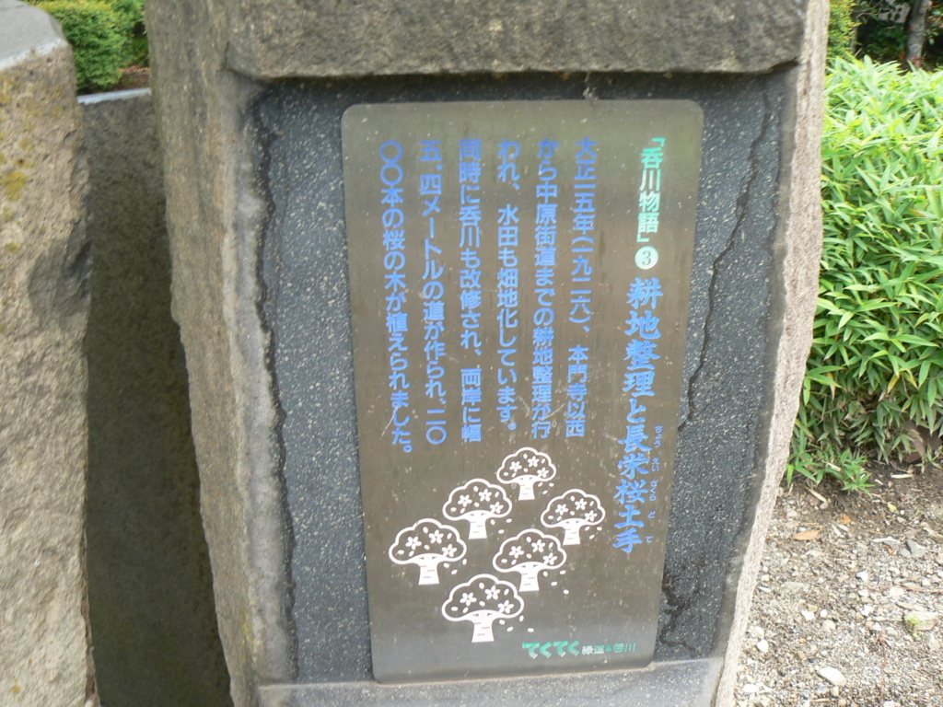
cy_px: 354
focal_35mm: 36
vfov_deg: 39.7
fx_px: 981
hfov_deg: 51.4
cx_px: 472
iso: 80
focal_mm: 6
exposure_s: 1/80
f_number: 4
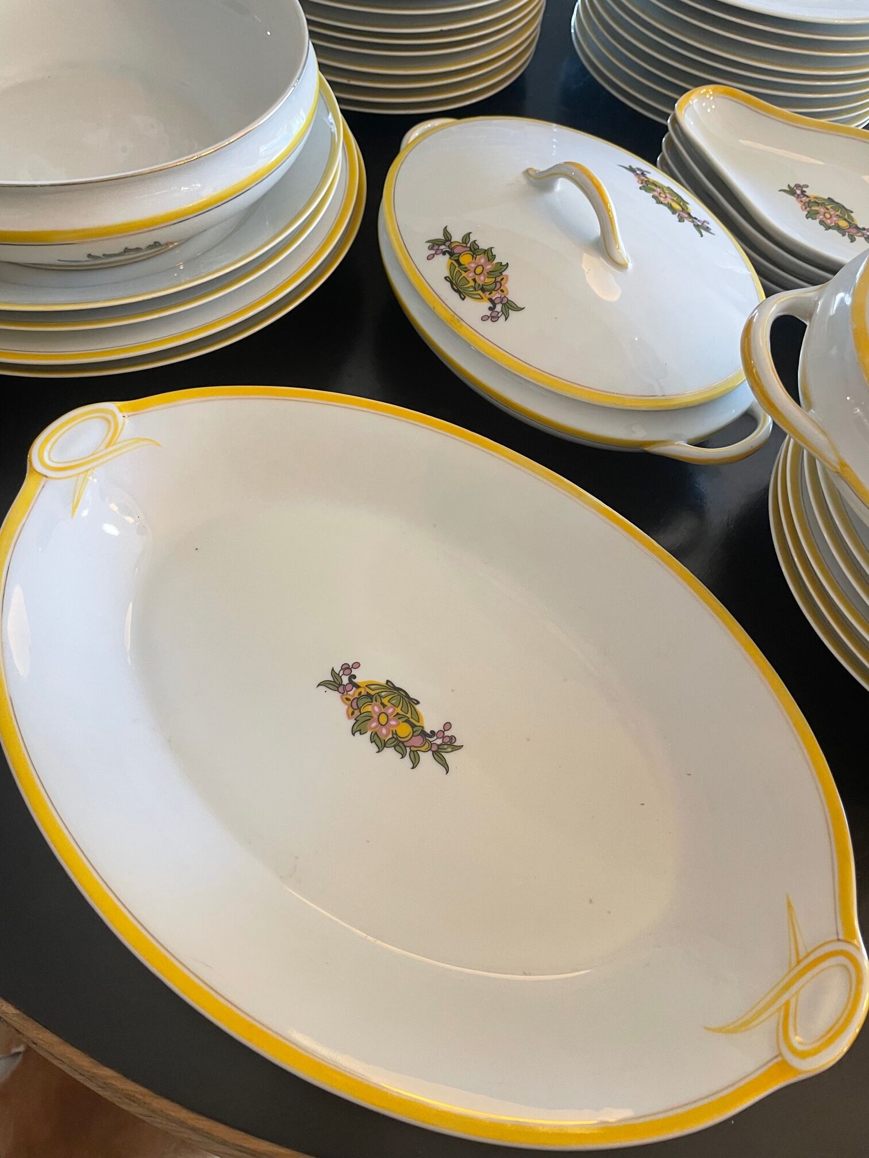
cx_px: 434
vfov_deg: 67.3
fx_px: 870
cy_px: 579
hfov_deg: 53.1
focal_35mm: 26
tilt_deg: -55.6
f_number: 1.6
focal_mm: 4.2
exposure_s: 1/50
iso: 100
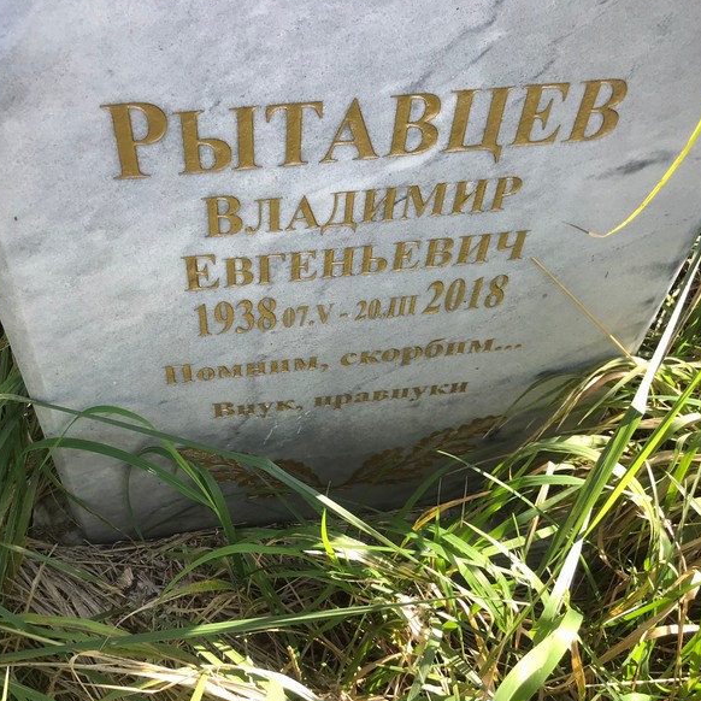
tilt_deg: -52.0
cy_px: 348
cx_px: 276
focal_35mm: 34
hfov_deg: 48.1
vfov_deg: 48.5
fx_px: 779
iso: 20
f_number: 1.8
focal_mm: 3.99
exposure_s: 1/331
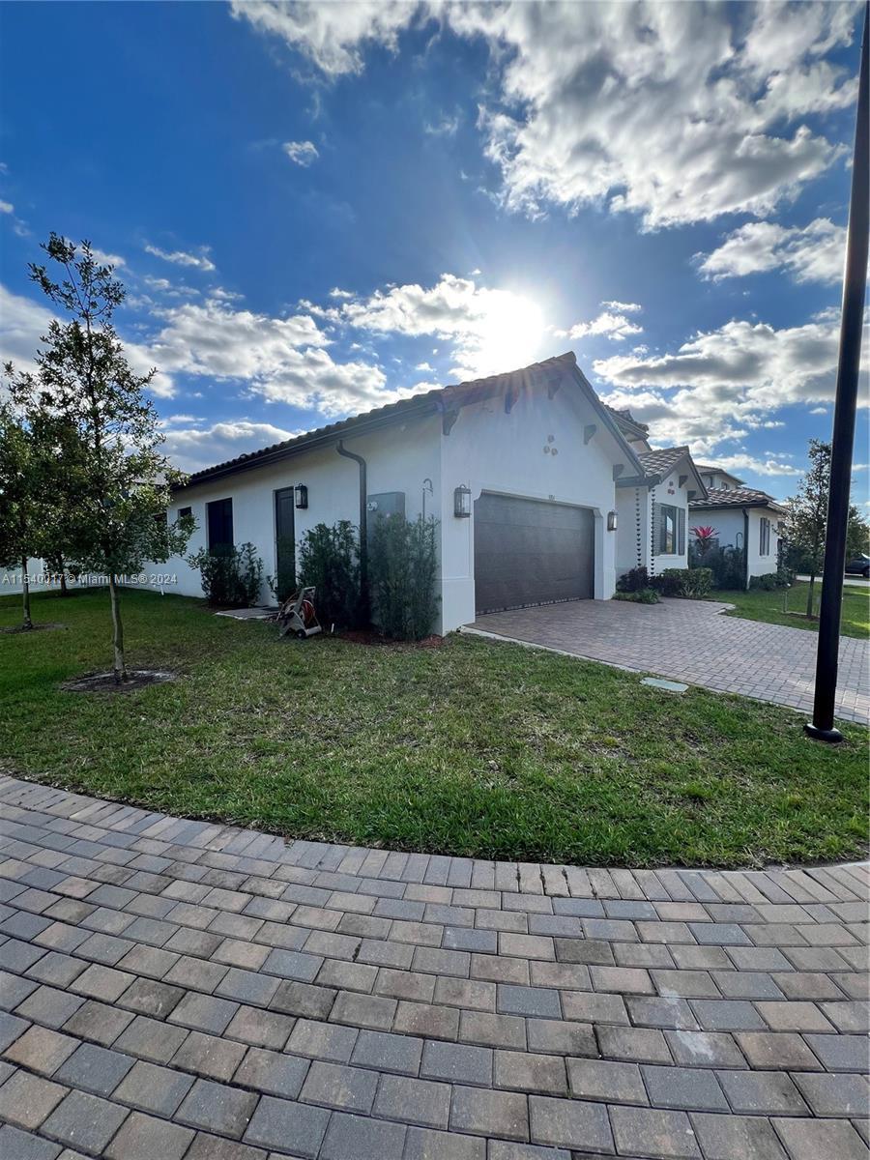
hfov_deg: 89.9
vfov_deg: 106.2
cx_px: 435
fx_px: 436
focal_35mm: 13
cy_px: 580
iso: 32
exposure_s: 1/1410
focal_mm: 1.57
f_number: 1.8
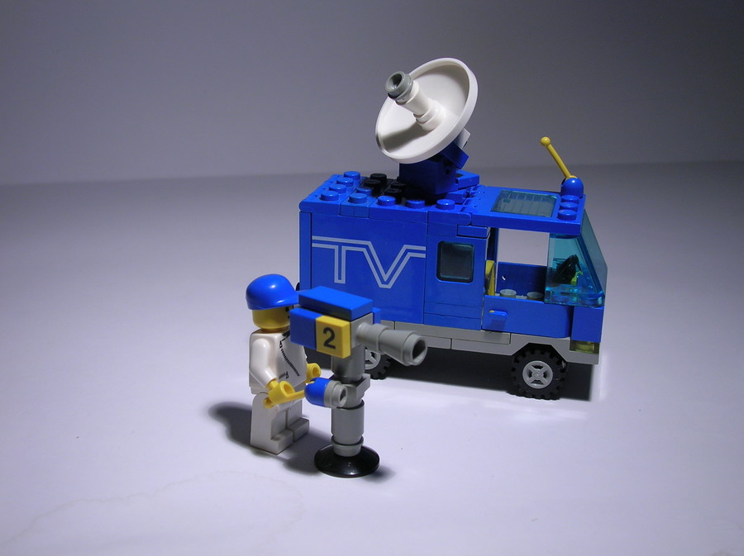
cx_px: 372
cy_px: 278
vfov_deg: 31.5
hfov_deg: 41.3
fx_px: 988
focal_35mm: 46
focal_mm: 7.7
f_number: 3.2
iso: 50
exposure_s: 1/40
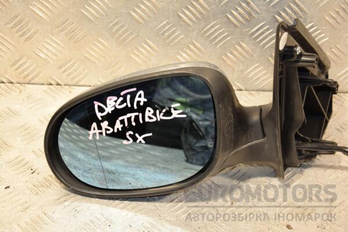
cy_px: 116
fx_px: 841
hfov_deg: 23.4
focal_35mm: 87
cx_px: 174
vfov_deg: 15.7
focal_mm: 58
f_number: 5
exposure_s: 1/160
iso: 800
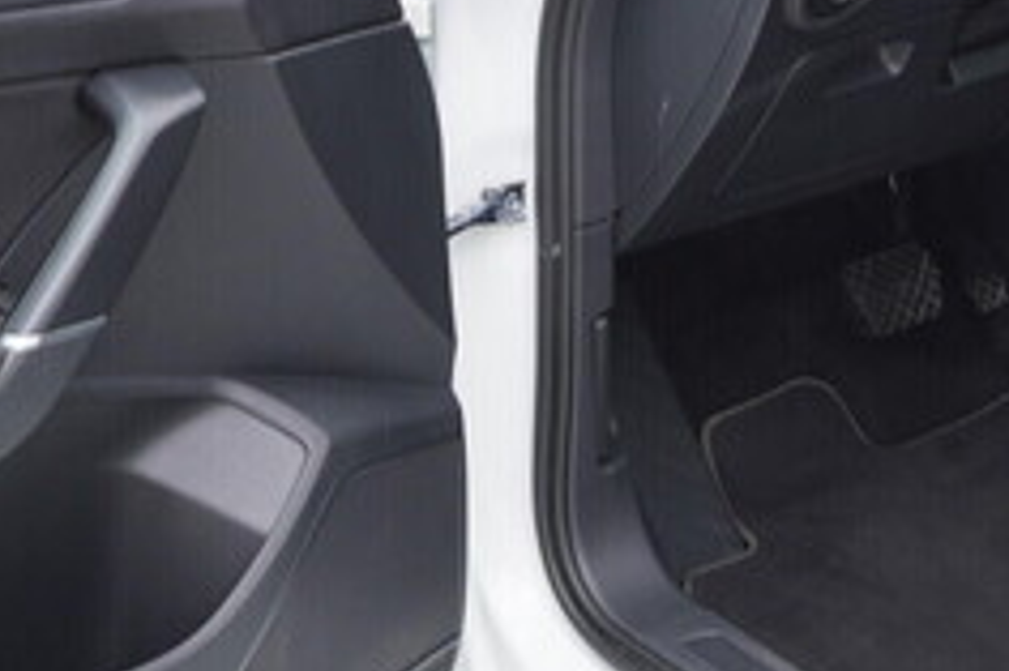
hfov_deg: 24.0
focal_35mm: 84
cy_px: 237
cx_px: 757
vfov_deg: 16.2
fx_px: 2353
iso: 125
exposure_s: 1/40
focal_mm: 24
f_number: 2.8
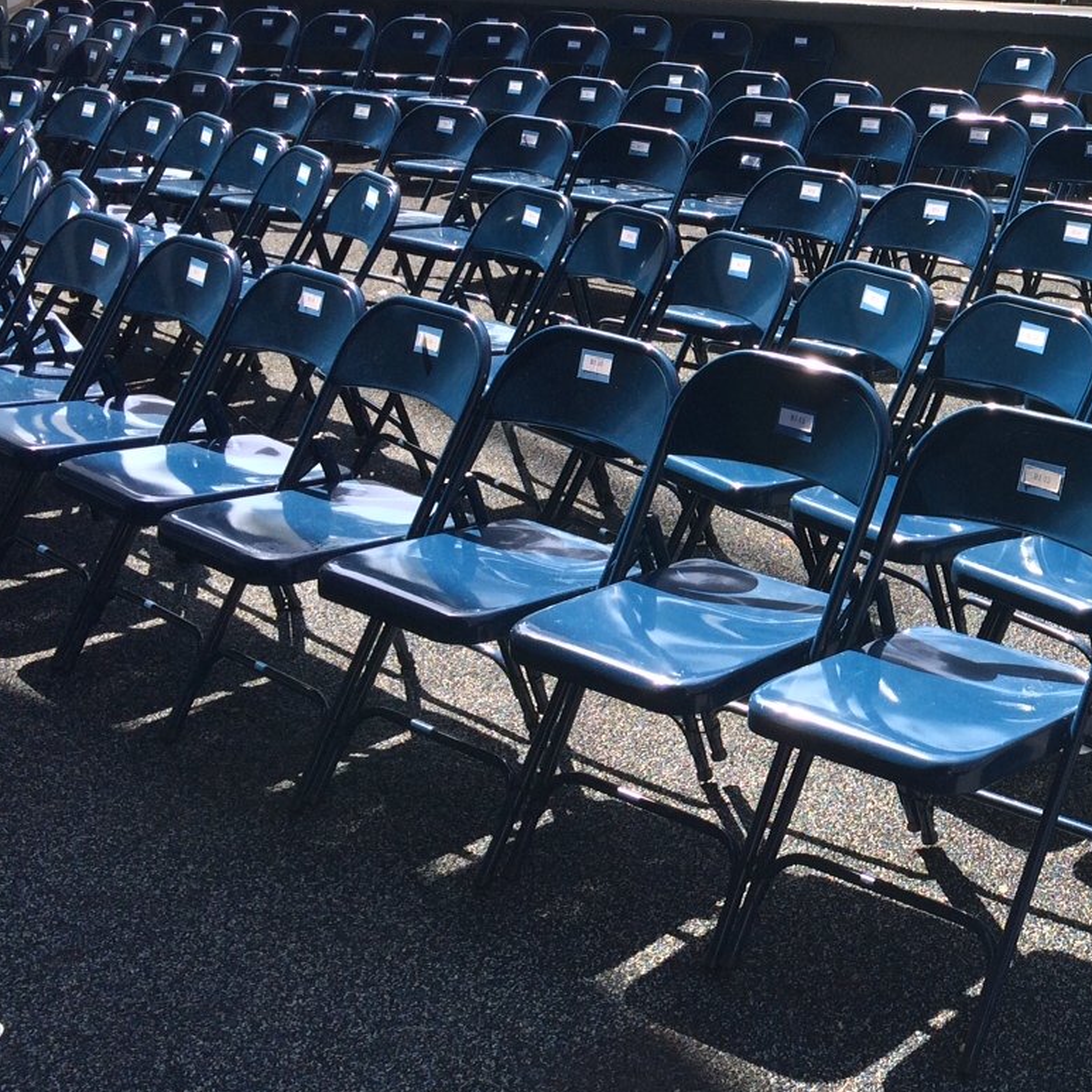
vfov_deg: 30.4
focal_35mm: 56
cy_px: 407
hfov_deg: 28.3
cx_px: 1150
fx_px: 1999
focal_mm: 4.12
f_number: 2.2
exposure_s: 1/554
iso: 32
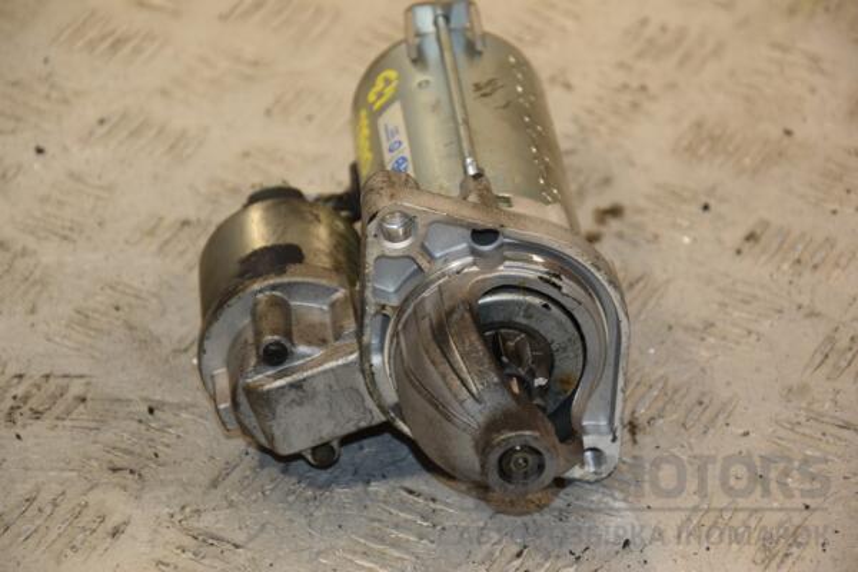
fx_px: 3503
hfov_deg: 14.0
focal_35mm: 147
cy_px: 286
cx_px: 429
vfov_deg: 9.3
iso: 800
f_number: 5.6
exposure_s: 1/200
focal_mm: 98
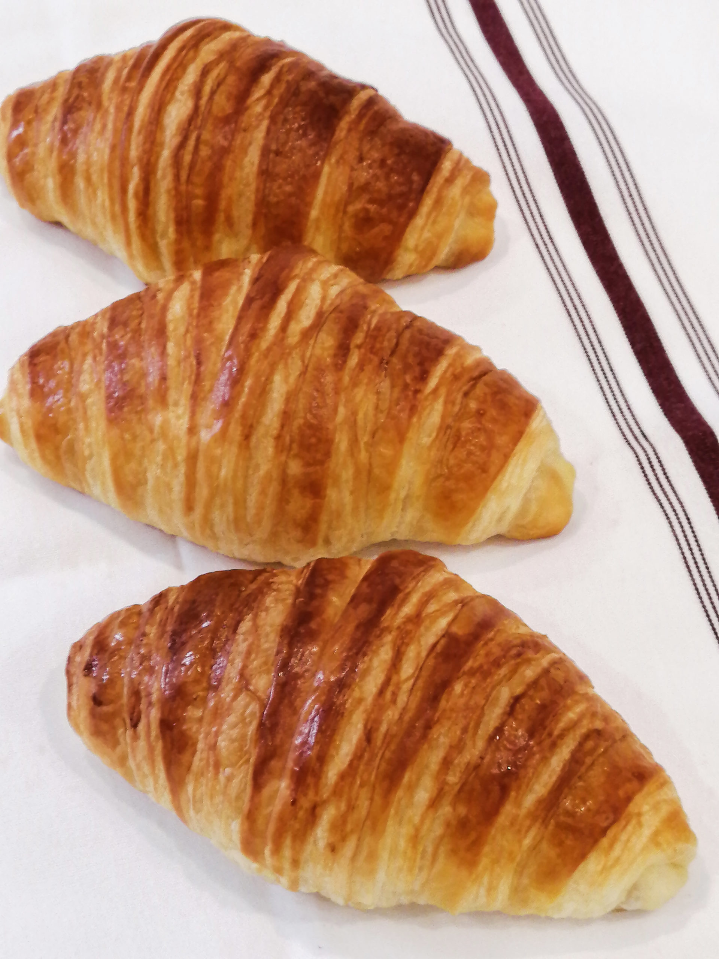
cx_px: 360
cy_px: 480
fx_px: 1939
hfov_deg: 21.0
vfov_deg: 27.8
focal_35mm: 70
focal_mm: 3.62
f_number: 1.8
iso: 80
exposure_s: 1/30
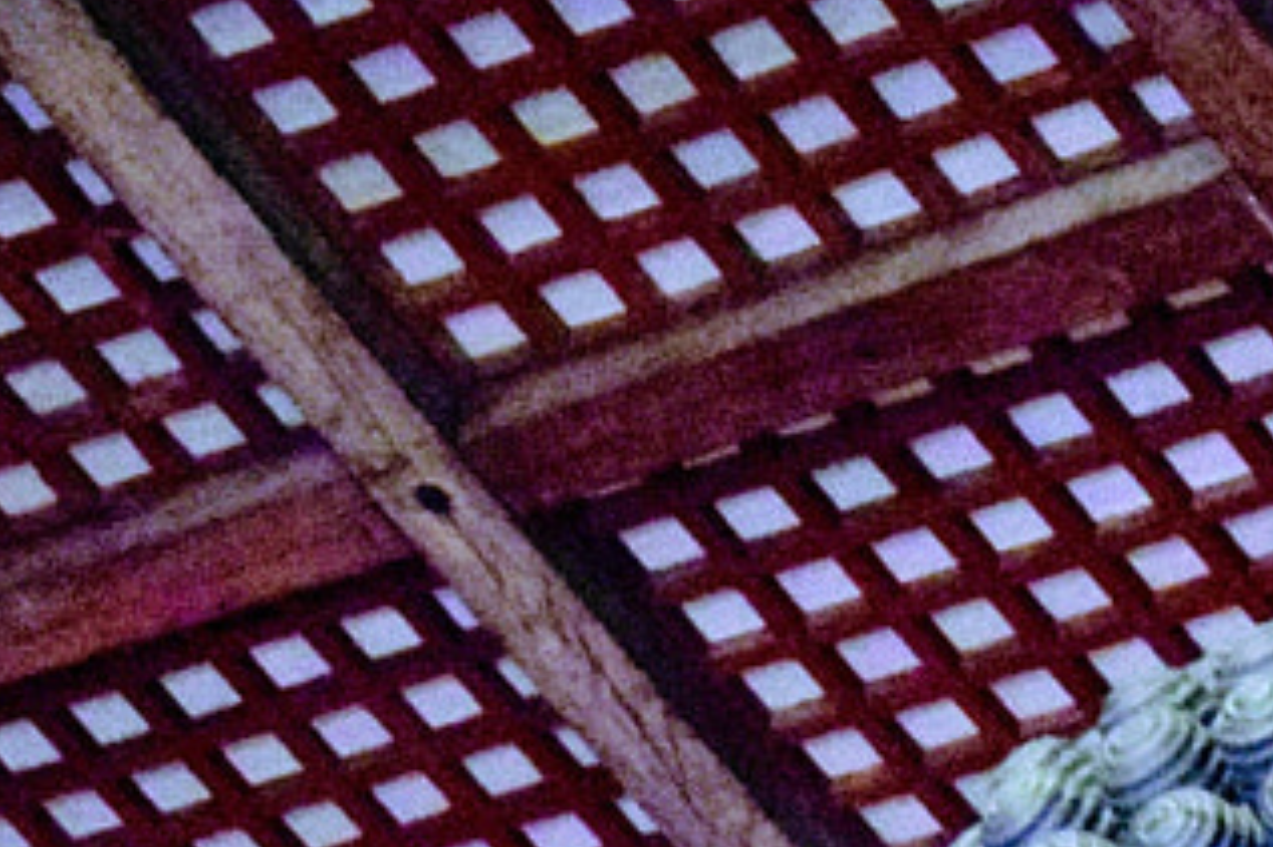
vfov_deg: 3.3
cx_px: 1855
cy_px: 2043
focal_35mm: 417
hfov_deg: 4.9
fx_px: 14720
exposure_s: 1/20
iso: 6400
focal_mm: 55
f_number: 5.6
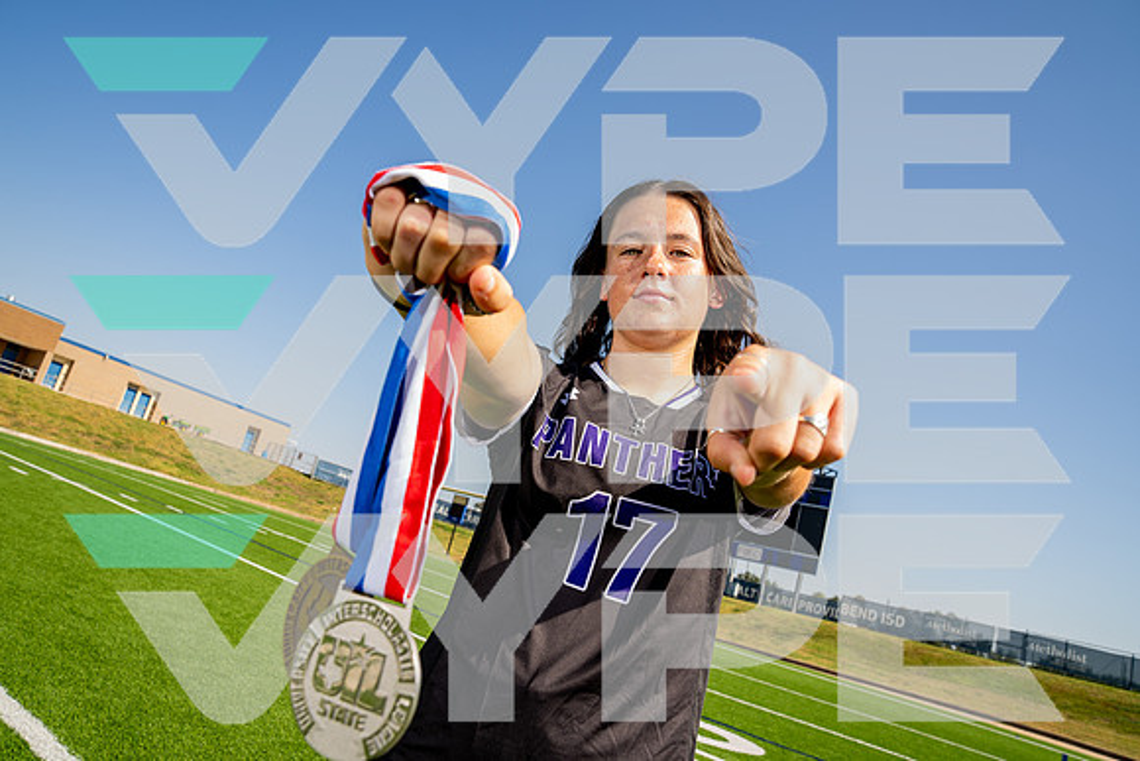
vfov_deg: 53.2
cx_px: 570
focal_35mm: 24
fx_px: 760
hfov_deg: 73.7
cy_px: 380
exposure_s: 1/125
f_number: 7.1
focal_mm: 24
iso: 50
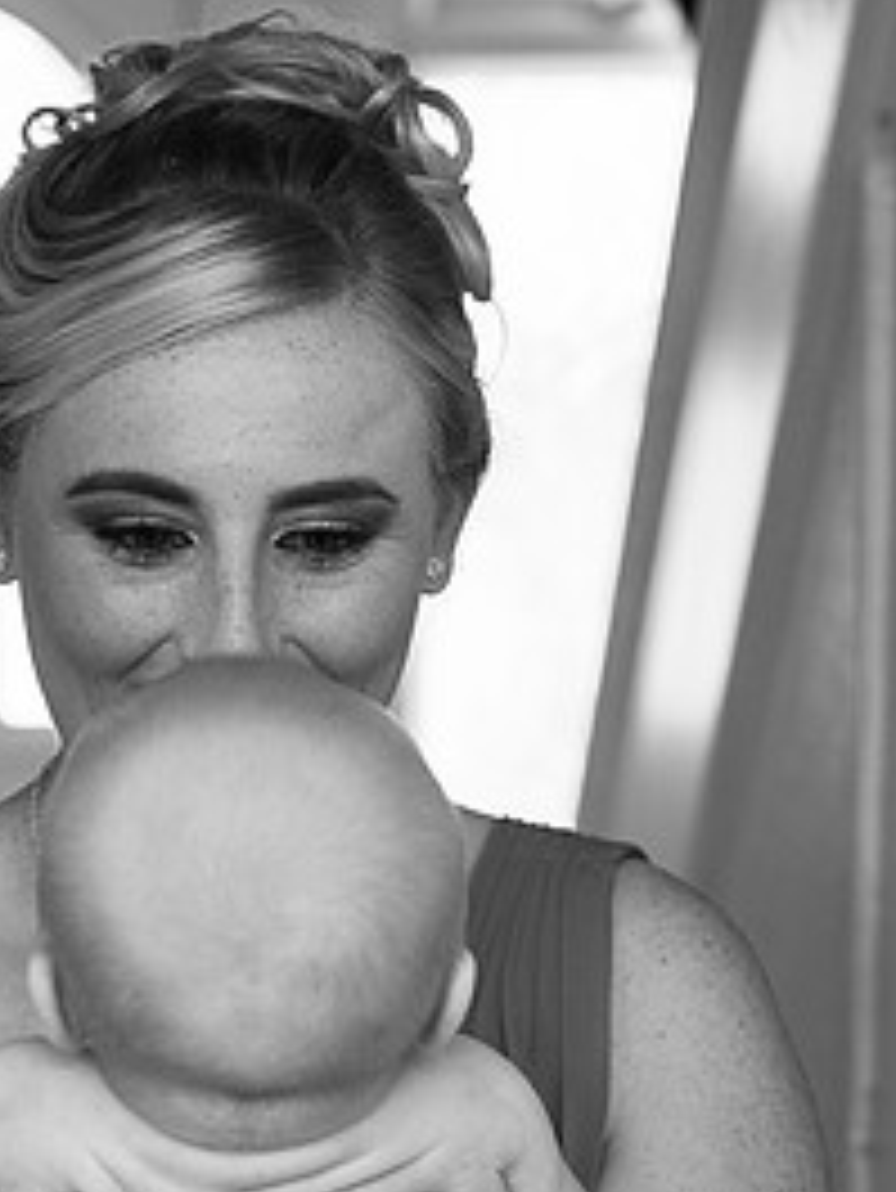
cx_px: 285
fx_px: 5449
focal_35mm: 158
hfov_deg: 9.4
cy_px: 1086
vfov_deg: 12.4
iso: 100
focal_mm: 35
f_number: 2.5
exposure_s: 1/125
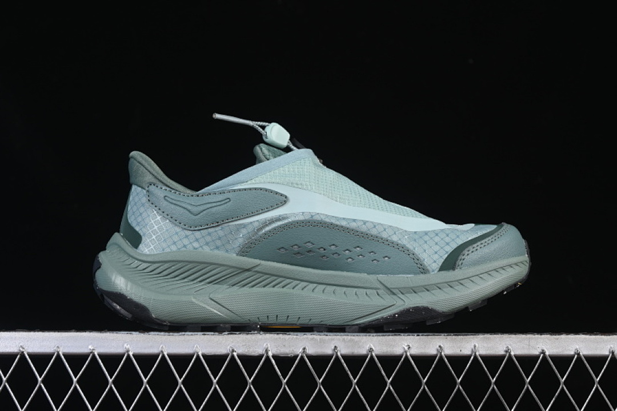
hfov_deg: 27.0
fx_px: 1285
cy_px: 206
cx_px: 308
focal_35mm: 75
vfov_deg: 18.2
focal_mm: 50
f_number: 7.1
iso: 160
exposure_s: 1/80
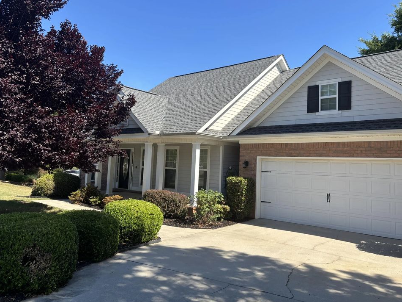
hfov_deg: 63.4
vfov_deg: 49.7
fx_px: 325
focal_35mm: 28
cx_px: 207
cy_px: 141
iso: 50
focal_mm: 5.96
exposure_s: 1/1812
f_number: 1.6
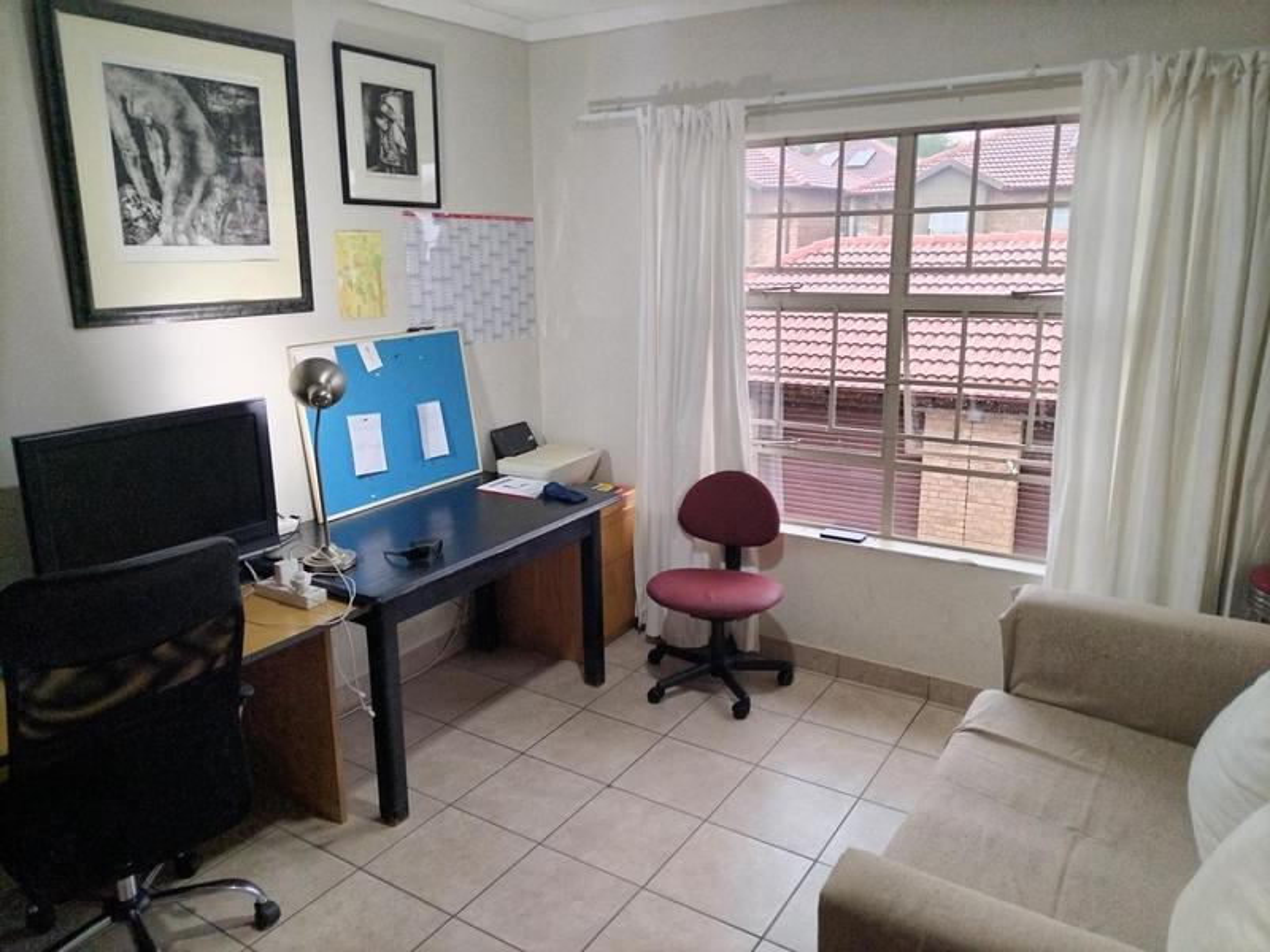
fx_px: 954
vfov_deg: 53.1
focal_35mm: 26
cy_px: 476
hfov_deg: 67.3
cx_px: 635
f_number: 1.8
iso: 3491
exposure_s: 1/100
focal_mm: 4.7
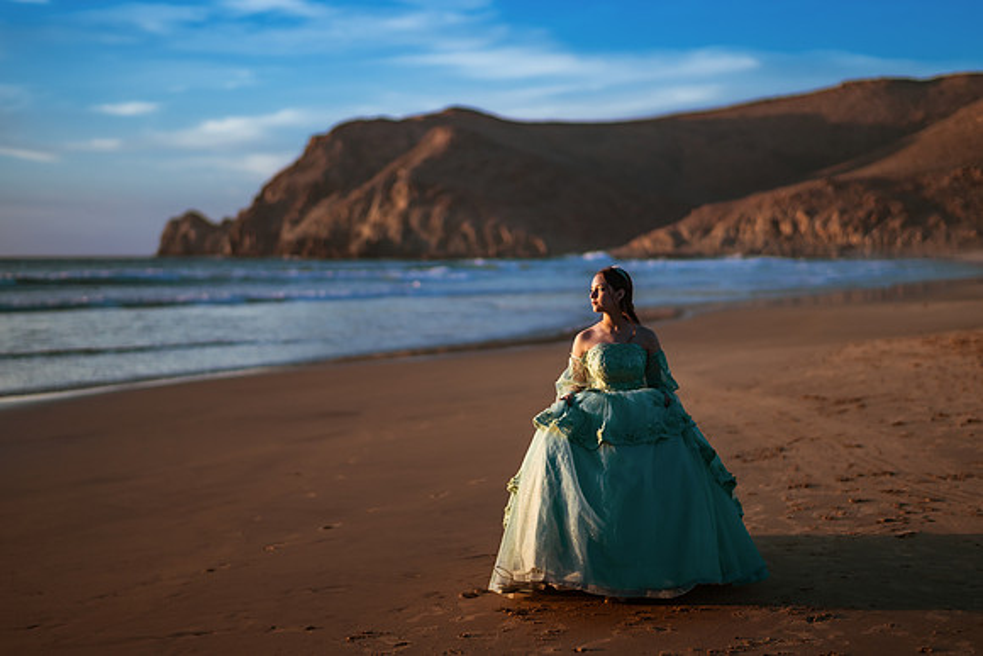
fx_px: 1653
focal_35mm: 61
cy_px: 338
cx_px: 507
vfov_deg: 22.4
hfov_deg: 33.1
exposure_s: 1/8000
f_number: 1.4
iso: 100
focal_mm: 58
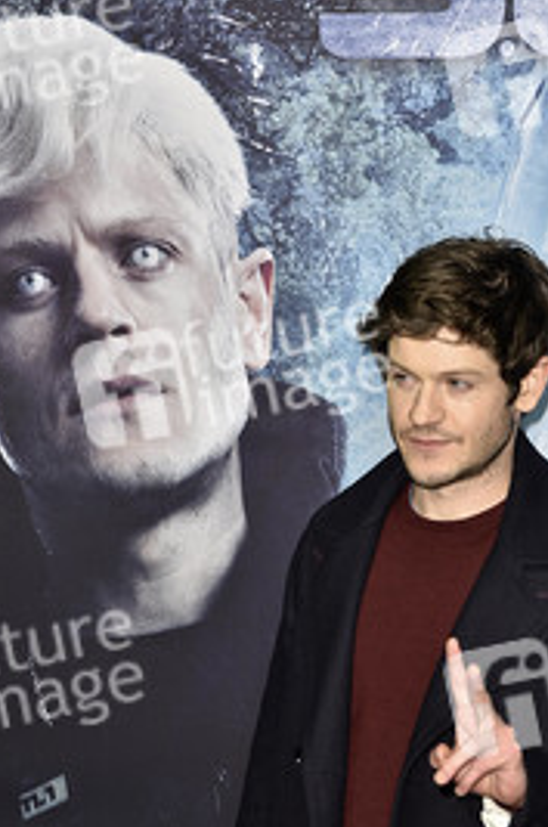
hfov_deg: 9.9
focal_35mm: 138
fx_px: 3163
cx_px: 322
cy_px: 530
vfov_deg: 14.9
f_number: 5.6
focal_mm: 92
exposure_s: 1/200
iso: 800
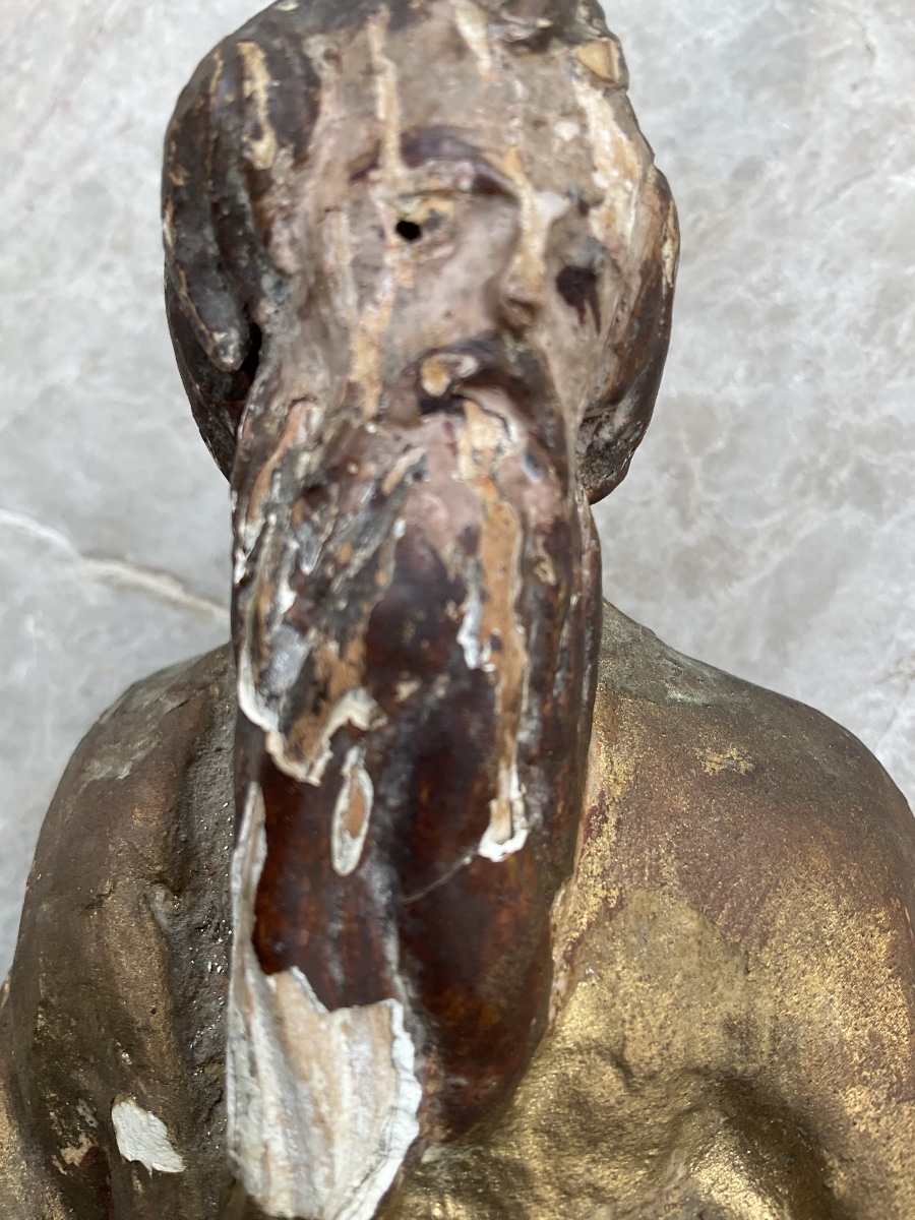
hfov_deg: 48.2
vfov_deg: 61.7
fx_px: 1022
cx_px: 458
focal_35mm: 29
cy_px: 610
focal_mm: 3
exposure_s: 1/129
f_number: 1.8
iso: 16
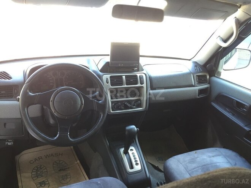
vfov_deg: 48.2
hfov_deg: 61.7
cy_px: 94
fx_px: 210
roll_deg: -5.7
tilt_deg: -24.2
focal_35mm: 29
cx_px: 126
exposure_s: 1/33
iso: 125
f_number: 2.2
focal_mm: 4.15
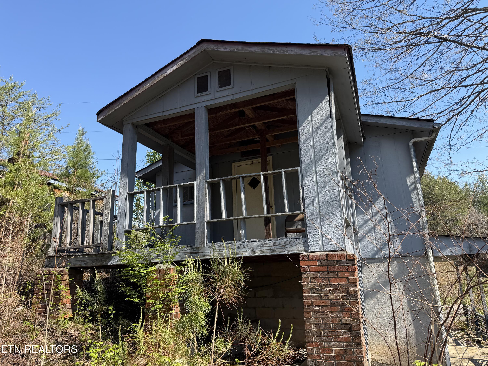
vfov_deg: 56.8
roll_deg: +2.7
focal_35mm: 24
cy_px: 183
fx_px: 338
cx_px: 244
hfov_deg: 71.6
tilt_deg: +16.1
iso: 80
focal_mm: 6.76
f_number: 1.78
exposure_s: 1/1618
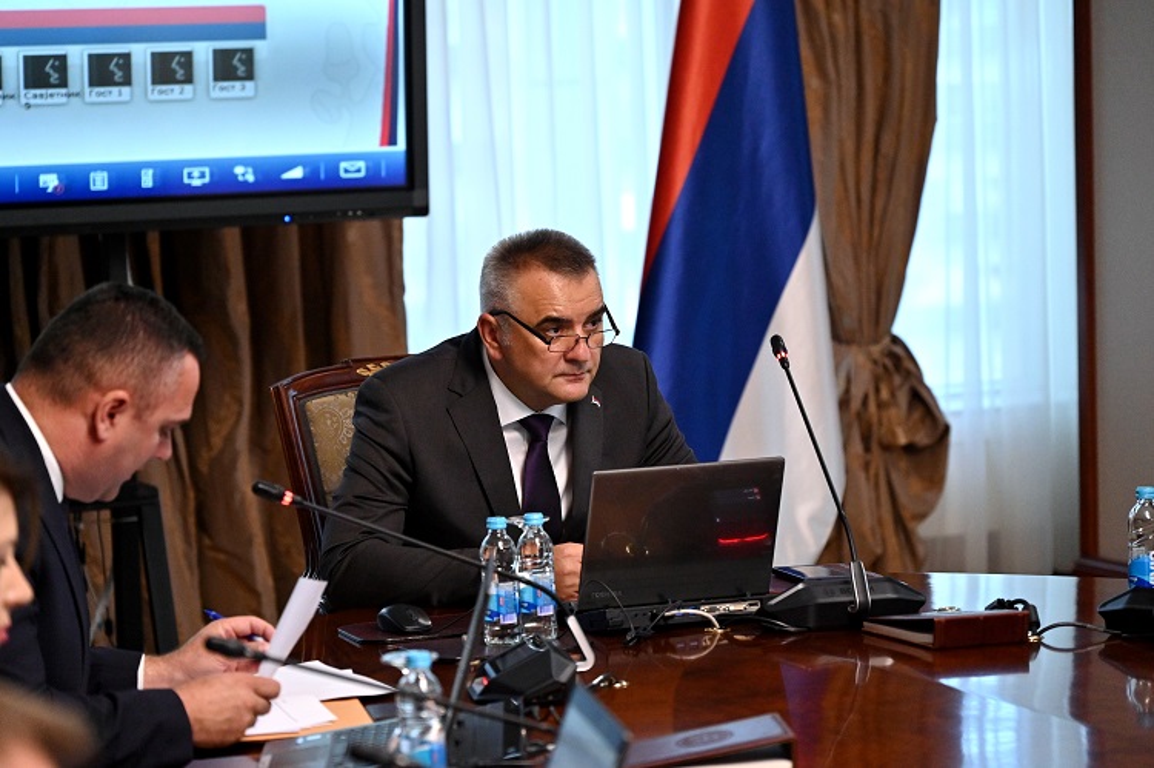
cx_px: 577
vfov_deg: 11.4
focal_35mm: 120
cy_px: 384
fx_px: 3844
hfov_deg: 17.1
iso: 5000
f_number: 4
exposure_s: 1/250
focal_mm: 120
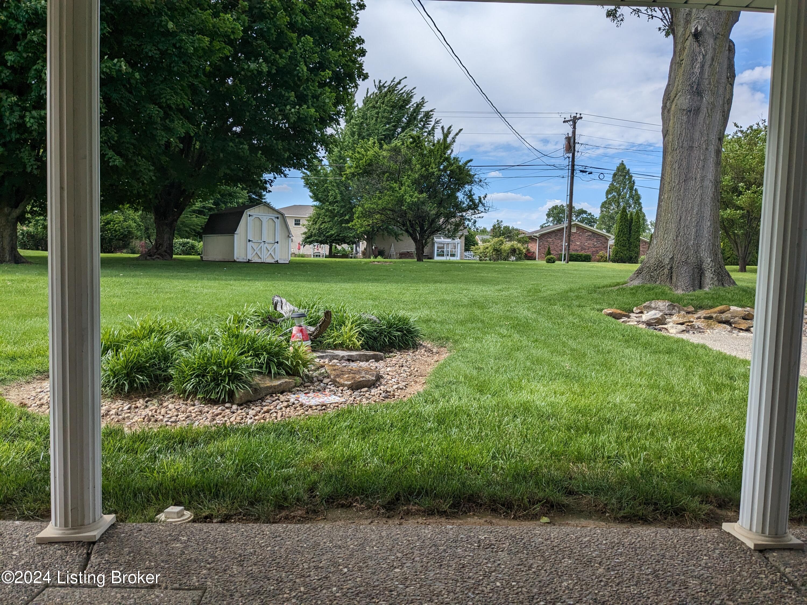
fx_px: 629
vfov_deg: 51.4
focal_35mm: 27
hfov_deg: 65.3
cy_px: 302
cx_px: 404
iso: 46
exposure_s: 1/2924
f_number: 1.73
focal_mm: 4.38
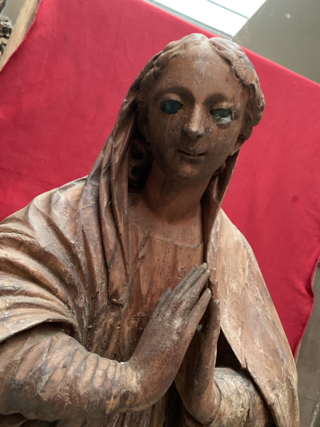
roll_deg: -18.5
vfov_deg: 67.3
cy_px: 214
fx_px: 320
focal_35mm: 26
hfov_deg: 53.1
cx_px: 160
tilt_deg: +0.5
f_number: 1.8
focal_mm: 4.25
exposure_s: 1/16
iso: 1000
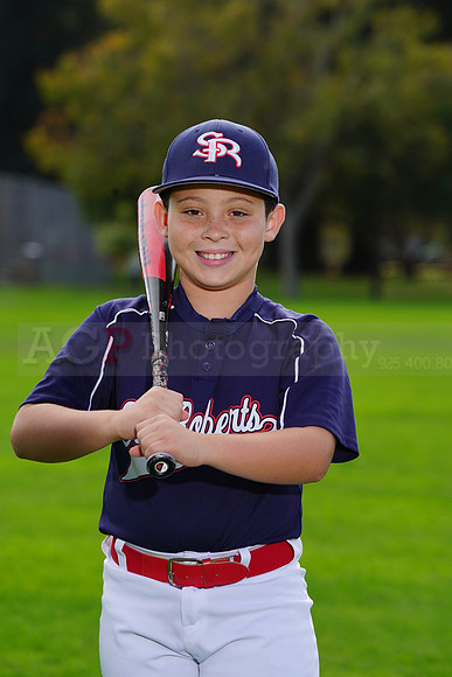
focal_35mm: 221
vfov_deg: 9.3
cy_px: 338
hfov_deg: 6.2
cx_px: 226
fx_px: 4159
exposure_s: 1/250
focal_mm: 221
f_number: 8
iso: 200
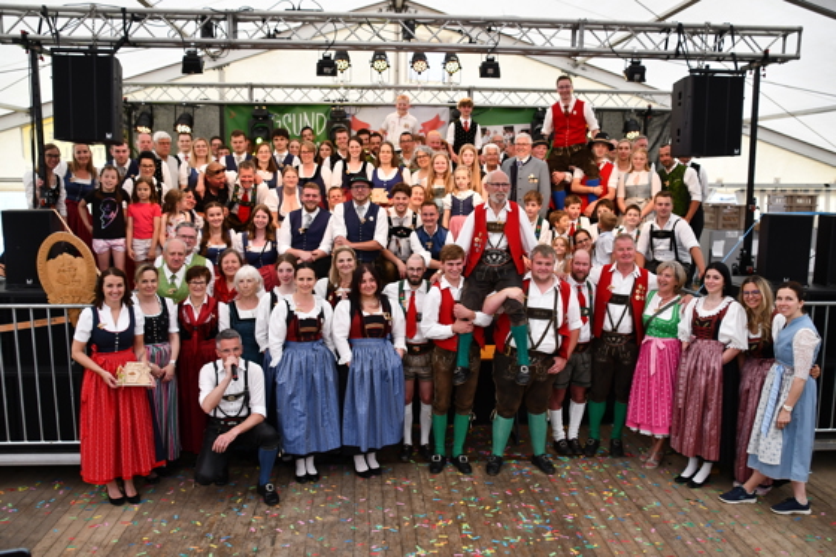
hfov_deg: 60.3
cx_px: 418
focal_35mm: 31
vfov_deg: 42.3
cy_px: 278
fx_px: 720
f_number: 3.5
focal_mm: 21
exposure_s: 1/250
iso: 720
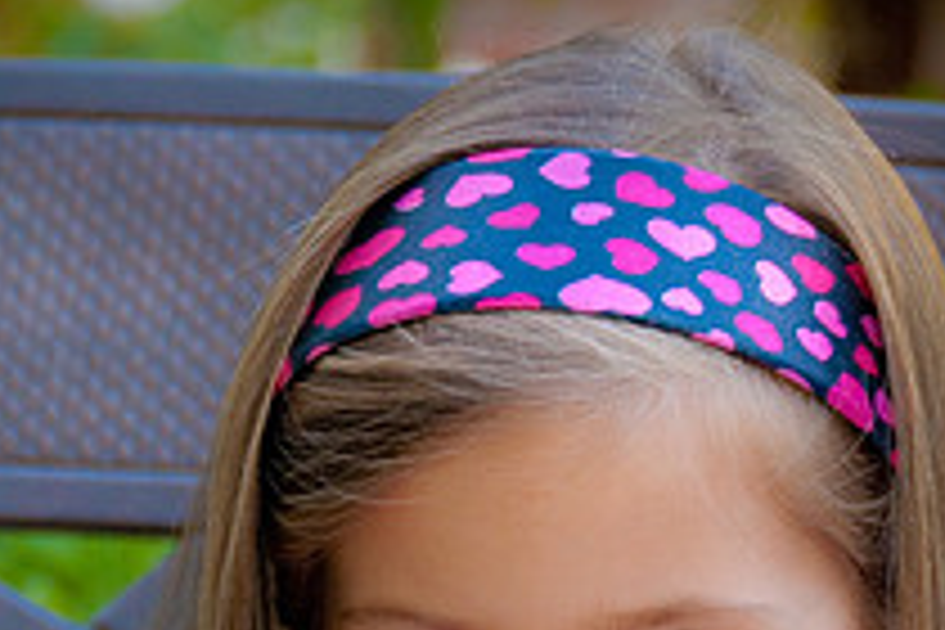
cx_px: 567
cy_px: 752
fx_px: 11428
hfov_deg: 4.7
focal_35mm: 435
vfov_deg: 3.2
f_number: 5.6
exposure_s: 1/60
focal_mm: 105
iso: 800
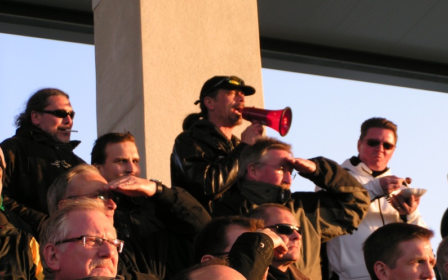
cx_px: 224
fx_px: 1355
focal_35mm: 111
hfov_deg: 18.8
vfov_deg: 11.8
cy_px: 129
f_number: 3.5
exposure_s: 1/125
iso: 50
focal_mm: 15.9
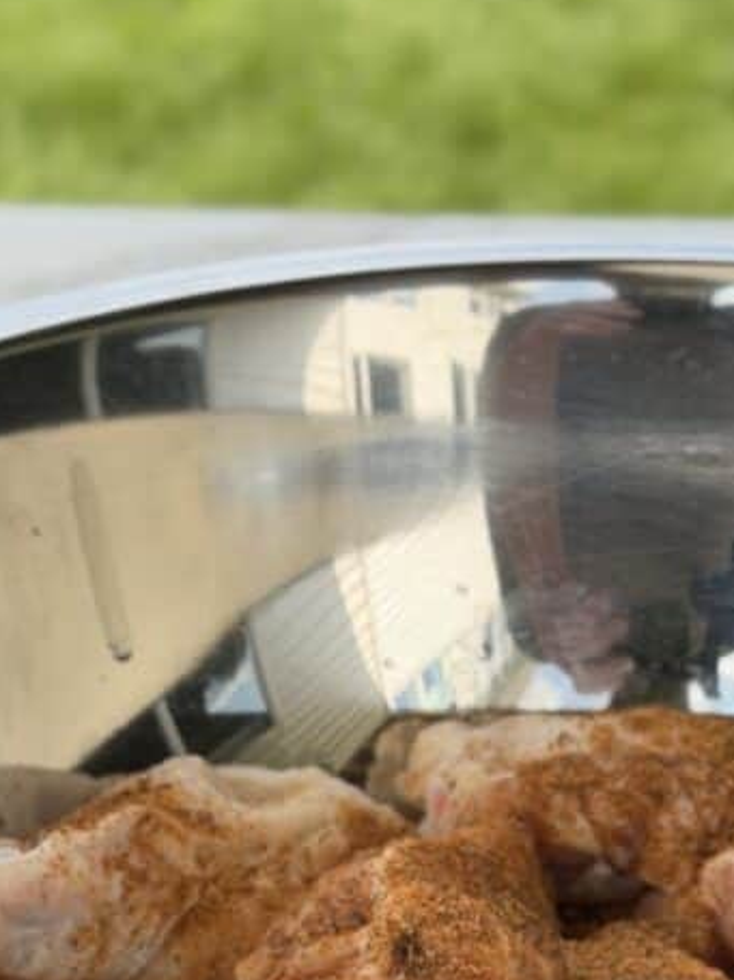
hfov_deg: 13.6
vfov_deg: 17.9
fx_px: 3055
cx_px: 611
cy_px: 898
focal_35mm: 108
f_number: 1.78
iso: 100
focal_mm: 6.76
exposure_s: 1/1429
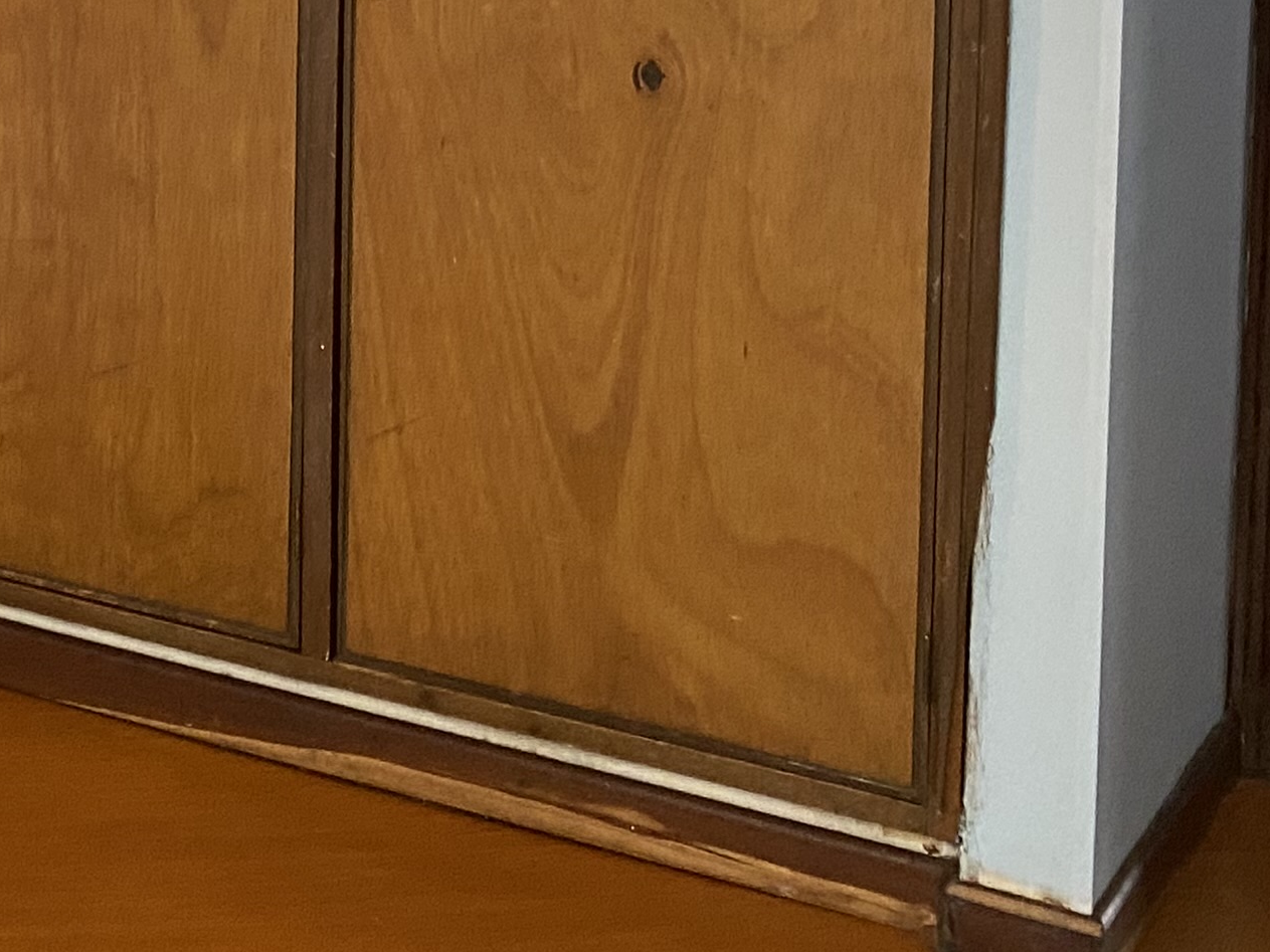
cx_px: -526
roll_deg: -1.1
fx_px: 3045
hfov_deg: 20.7
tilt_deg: -1.4
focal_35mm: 83
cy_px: -284
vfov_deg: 16.8
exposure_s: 1/79
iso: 125
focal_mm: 4.25
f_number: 1.8
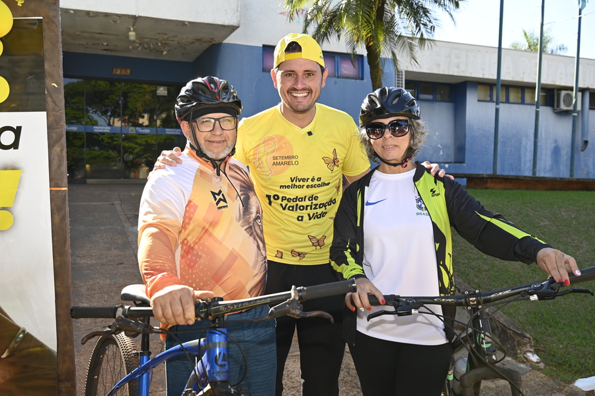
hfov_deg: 55.8
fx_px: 562
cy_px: 198
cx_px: 298
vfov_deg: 38.8
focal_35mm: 34
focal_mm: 34
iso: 125
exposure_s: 1/125
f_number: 5.6
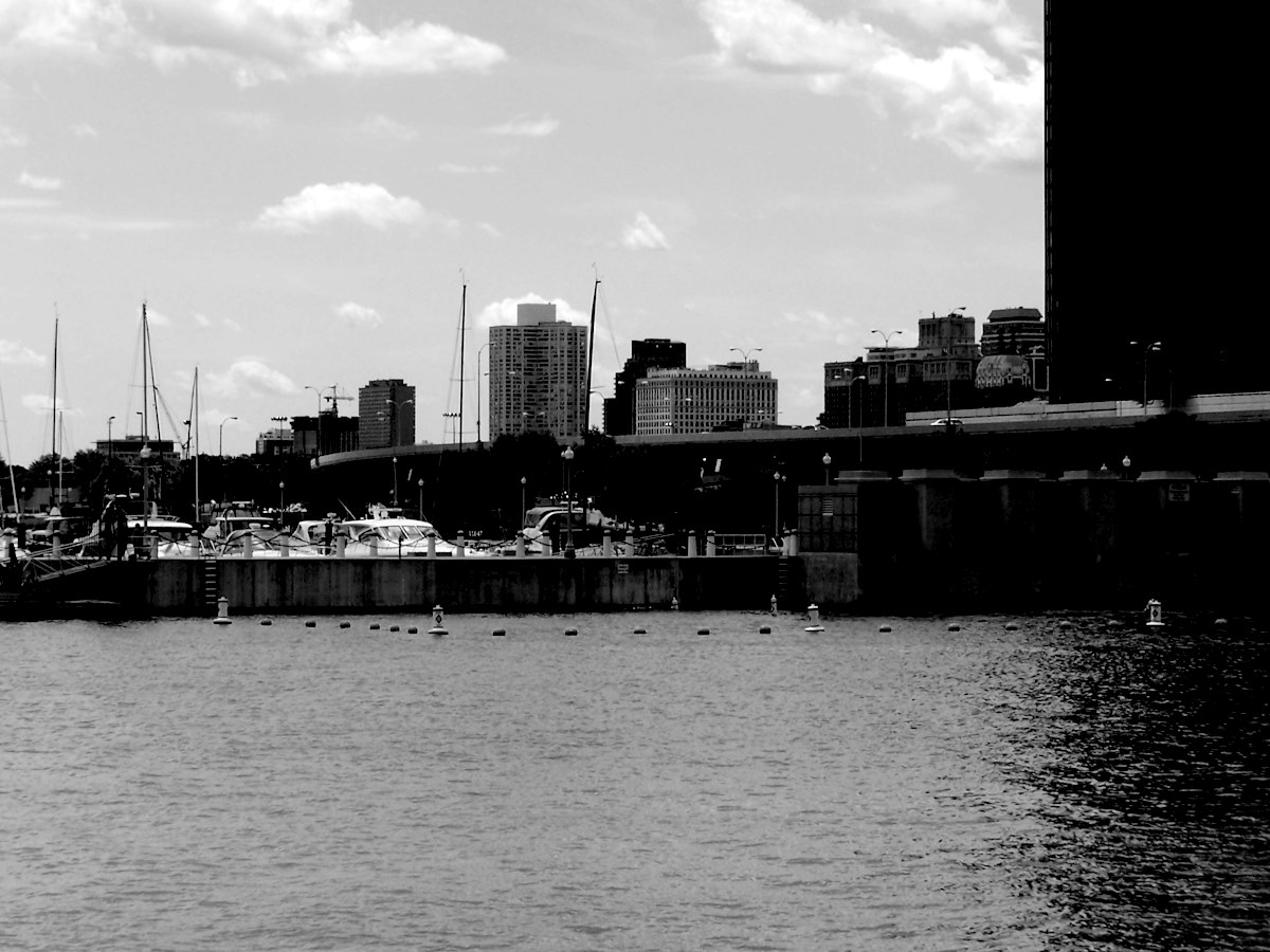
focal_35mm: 117
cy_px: 476
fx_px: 4293
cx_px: 635
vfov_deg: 12.7
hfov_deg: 16.8
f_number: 6.3
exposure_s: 1/500
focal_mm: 19.4
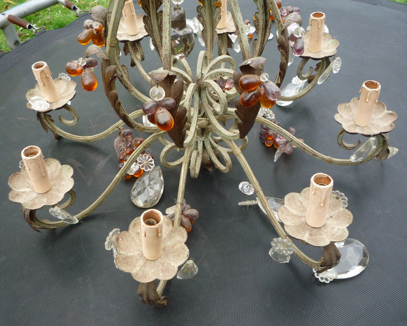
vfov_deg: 45.8
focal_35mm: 32
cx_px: 207
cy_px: 163
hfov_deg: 55.7
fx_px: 385
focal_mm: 5.2
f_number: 3.5
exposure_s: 1/80
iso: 100
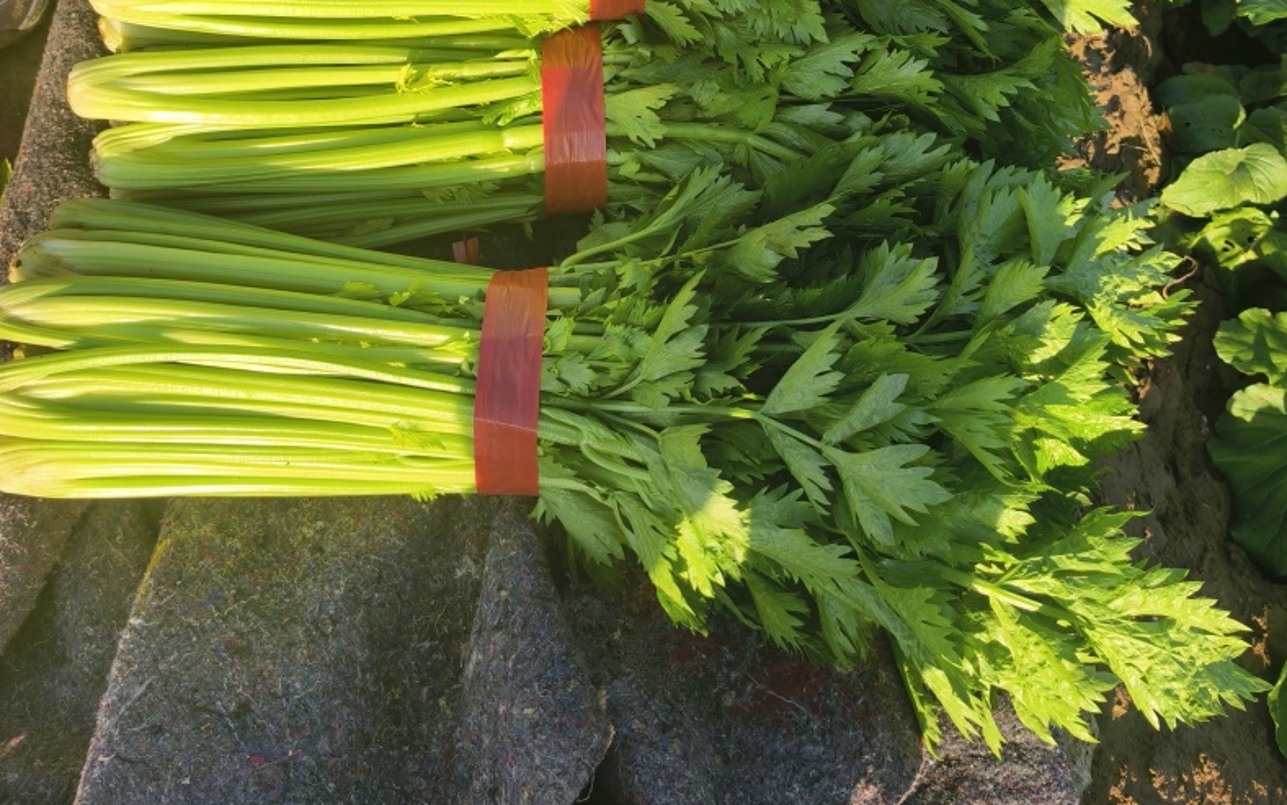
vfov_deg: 37.2
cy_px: 179
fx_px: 1158
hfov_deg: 58.1
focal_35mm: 33
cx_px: 637
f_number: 1.57
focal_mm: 5.6
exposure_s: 1/1377
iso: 72
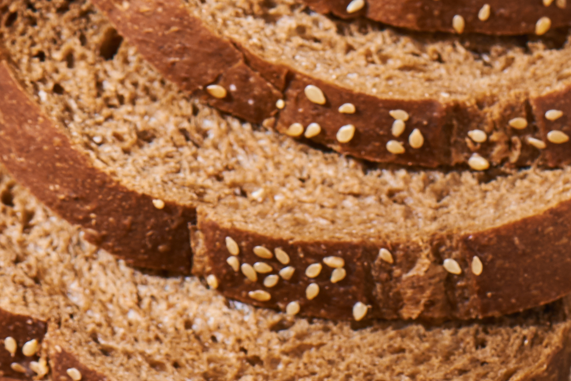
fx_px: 7425
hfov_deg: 4.3
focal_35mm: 468
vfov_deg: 2.9
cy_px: 613
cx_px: 1268
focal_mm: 105
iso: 100
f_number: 8
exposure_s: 1/125
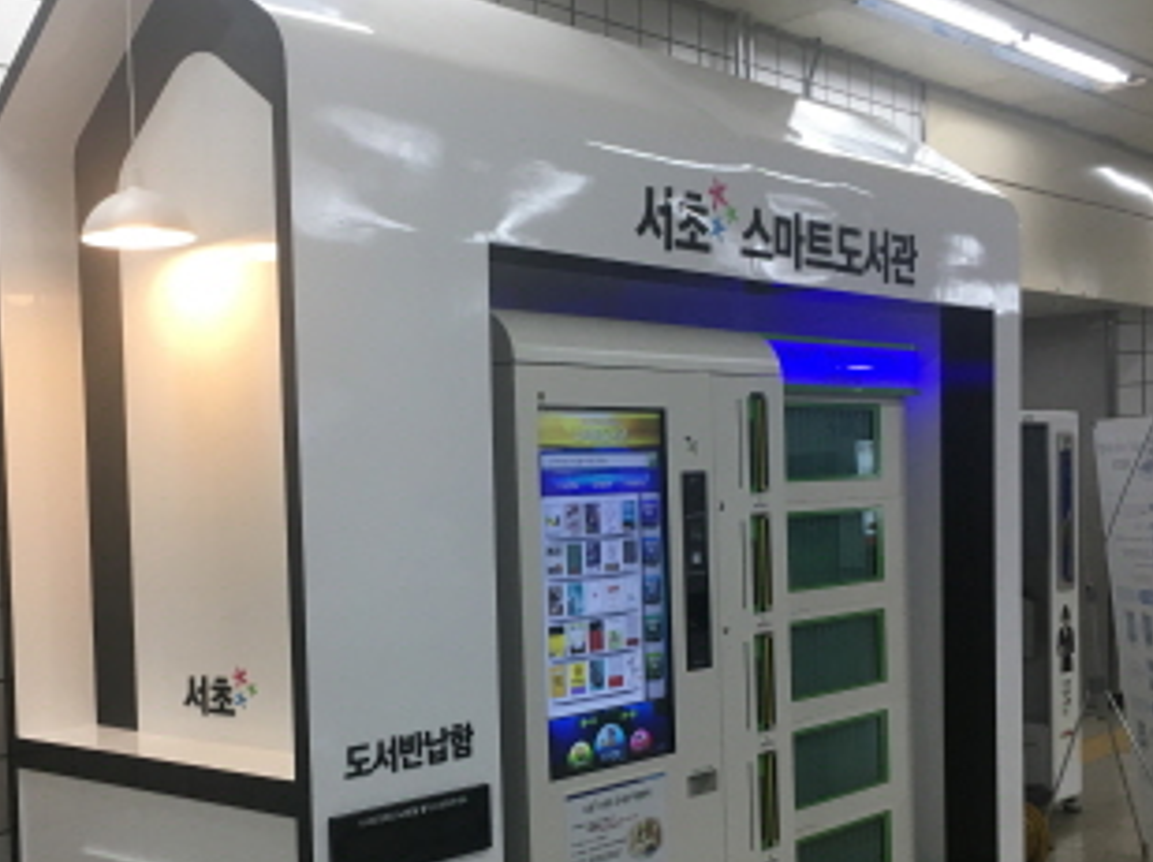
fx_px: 1564
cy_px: 569
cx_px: 437
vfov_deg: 30.6
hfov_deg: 40.2
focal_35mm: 47
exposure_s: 1/40
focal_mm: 4.15
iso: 25
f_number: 2.2
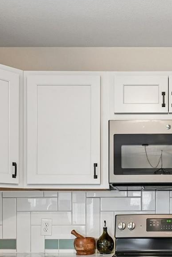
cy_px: 209
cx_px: 153
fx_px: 337
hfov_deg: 27.7
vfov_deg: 40.1
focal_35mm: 47
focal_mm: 17
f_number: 10
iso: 400
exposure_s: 1/6
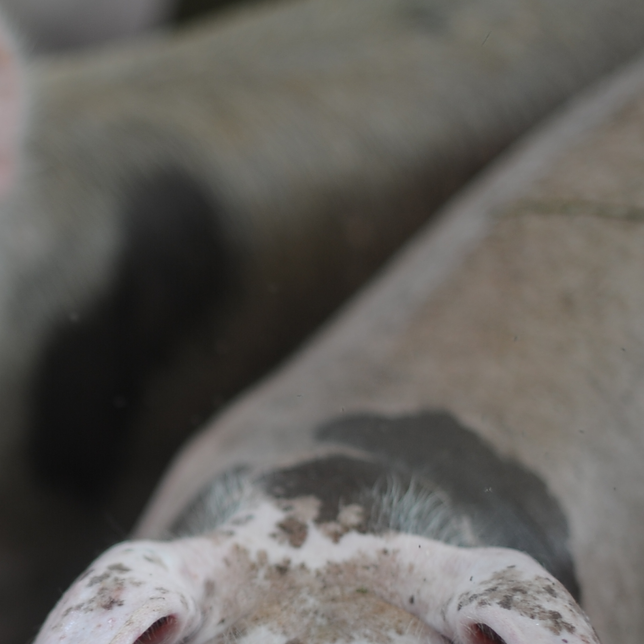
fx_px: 2778
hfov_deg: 13.1
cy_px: 535
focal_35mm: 132
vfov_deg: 13.1
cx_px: 41
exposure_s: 1/250
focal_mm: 50
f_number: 1.4
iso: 200
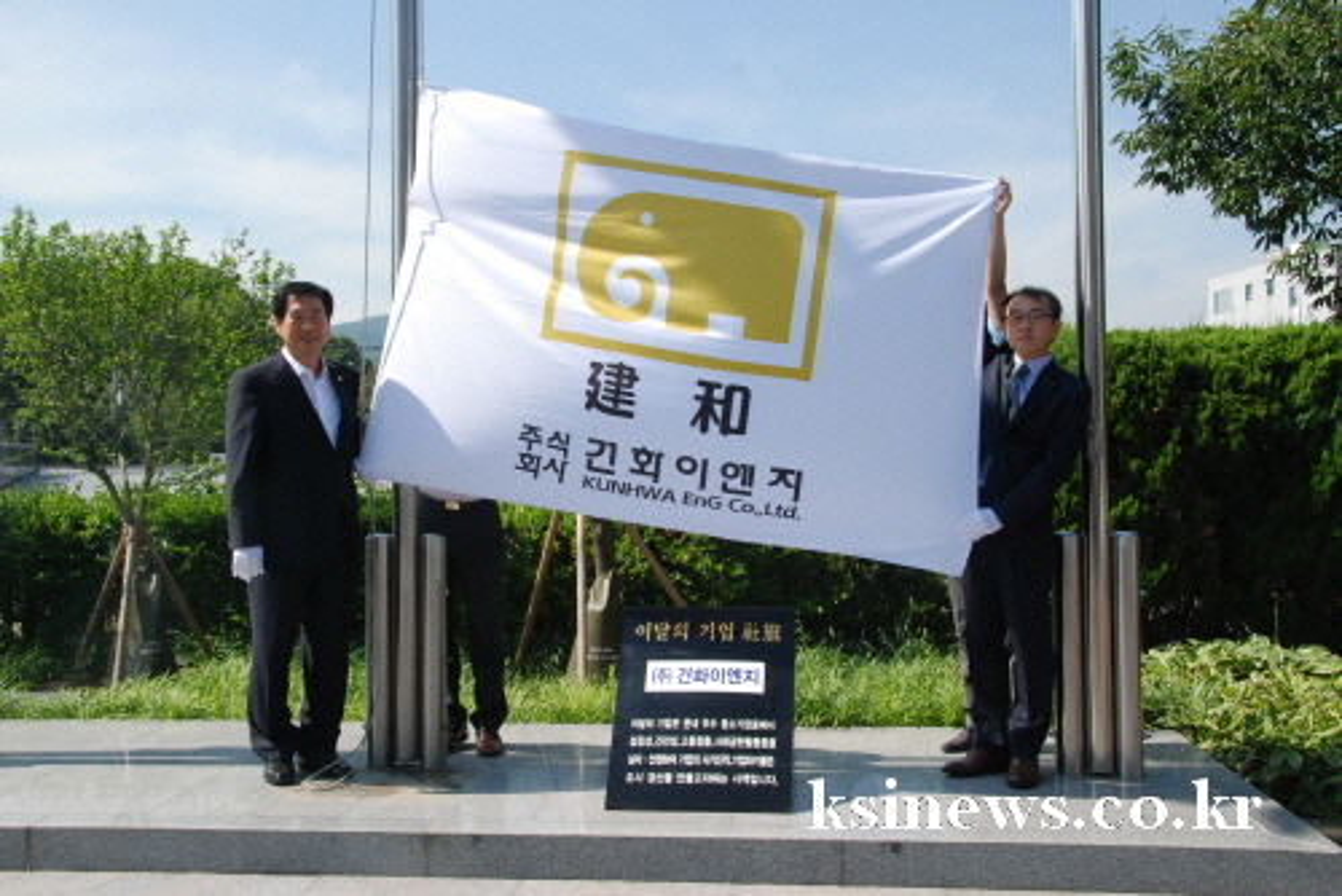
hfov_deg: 49.5
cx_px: 671
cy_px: 448
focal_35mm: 39
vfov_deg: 34.3
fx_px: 1455
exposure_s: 1/640
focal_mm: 26
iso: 1000
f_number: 13
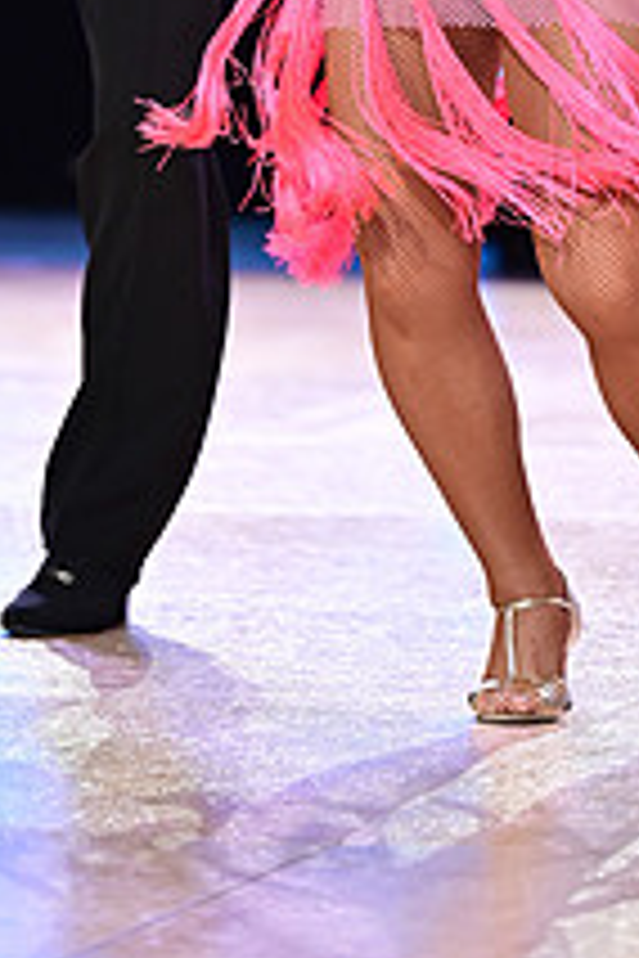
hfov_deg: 3.1
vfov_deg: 4.6
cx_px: 392
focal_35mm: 450
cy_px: -297
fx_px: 11980
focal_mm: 165
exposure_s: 1/400
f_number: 2.8
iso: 1600
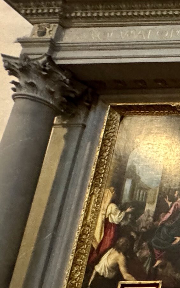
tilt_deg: +17.5
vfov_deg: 44.1
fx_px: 330
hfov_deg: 17.7
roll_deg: +0.0
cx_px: 382
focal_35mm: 42
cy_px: 244
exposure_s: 1/50
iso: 800
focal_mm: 2.22
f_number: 2.2
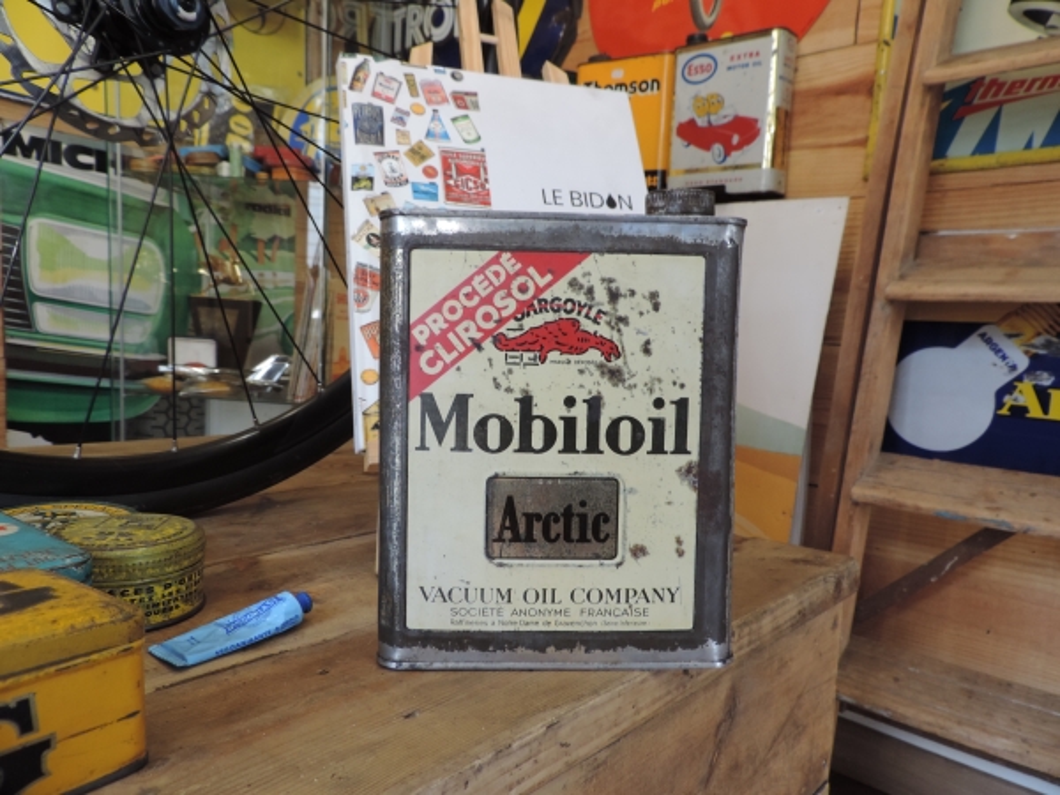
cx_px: 530
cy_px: 398
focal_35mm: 24
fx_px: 735
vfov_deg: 56.8
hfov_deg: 71.6
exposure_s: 1/30
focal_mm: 4.3
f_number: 3
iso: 160
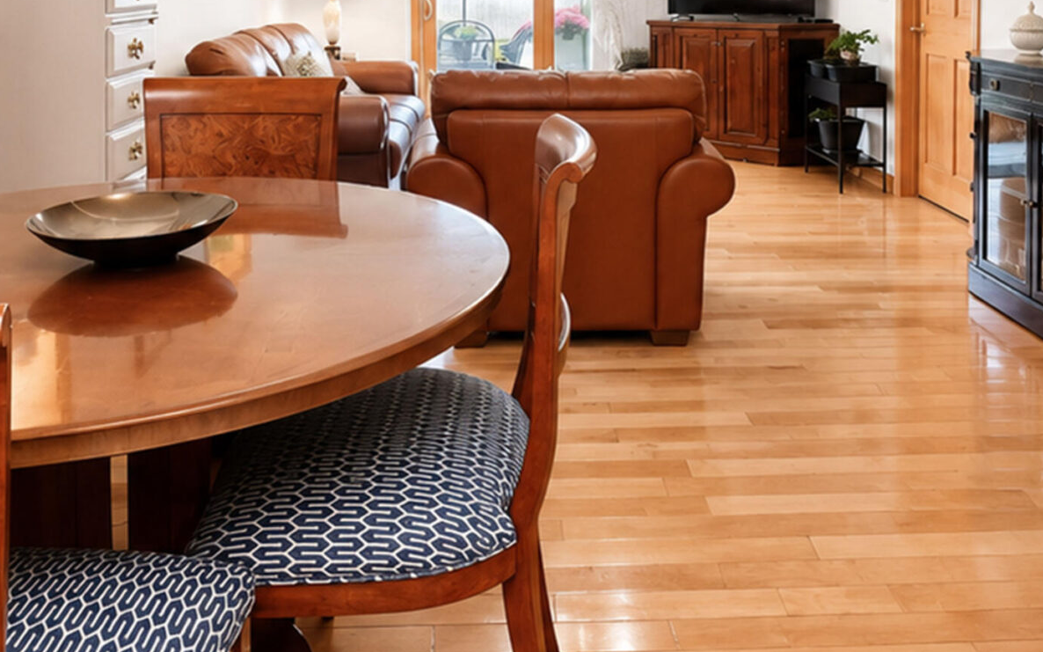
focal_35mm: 33
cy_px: -29
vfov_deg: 34.2
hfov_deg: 58.1
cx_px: 539
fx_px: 938
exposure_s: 1/80
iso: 1600
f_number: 7.1
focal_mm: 10
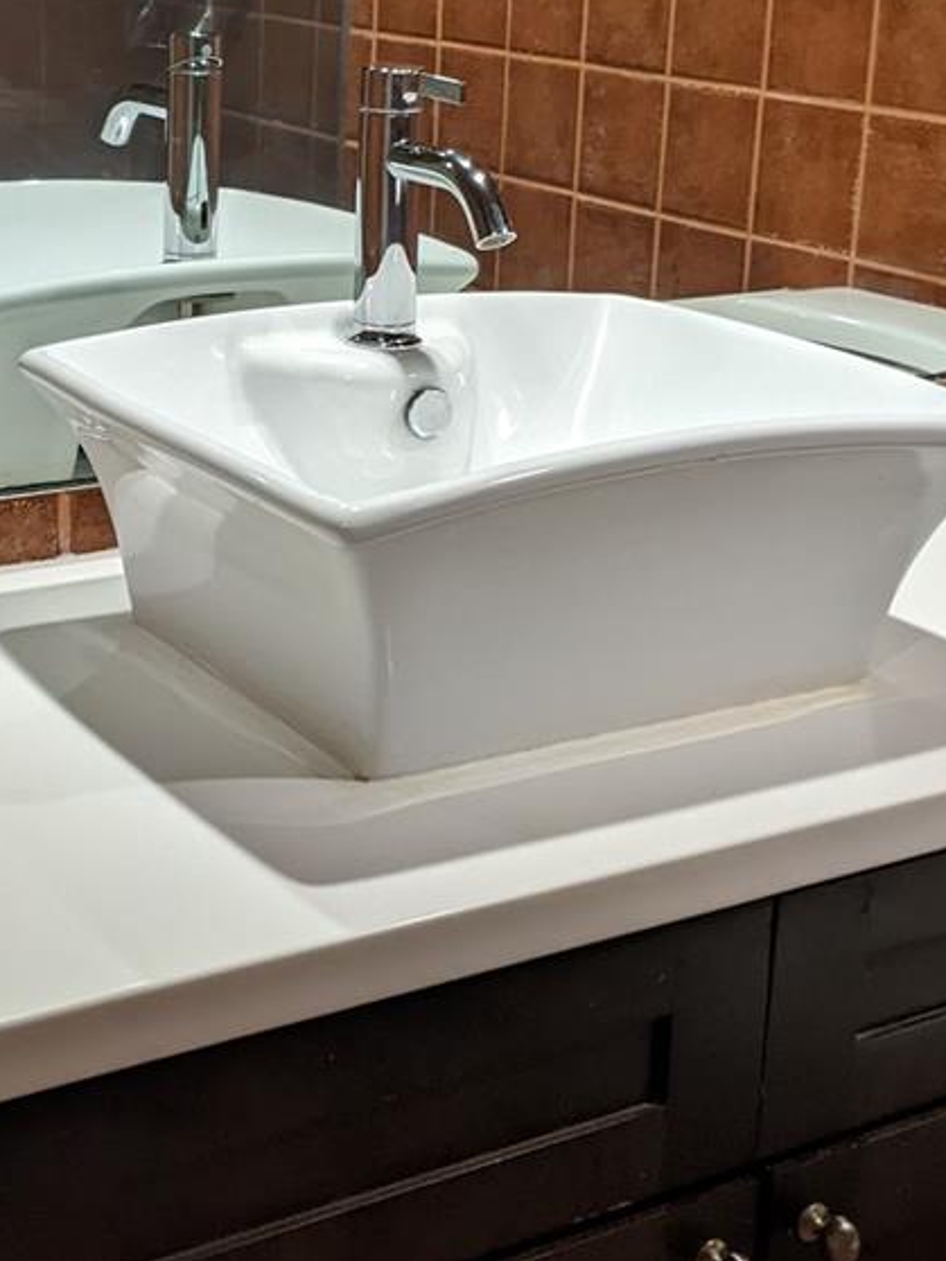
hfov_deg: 24.8
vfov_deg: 32.9
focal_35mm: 58
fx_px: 2114
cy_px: 390
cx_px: 178
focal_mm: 4.44
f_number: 1.8
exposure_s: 1/23.2
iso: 206
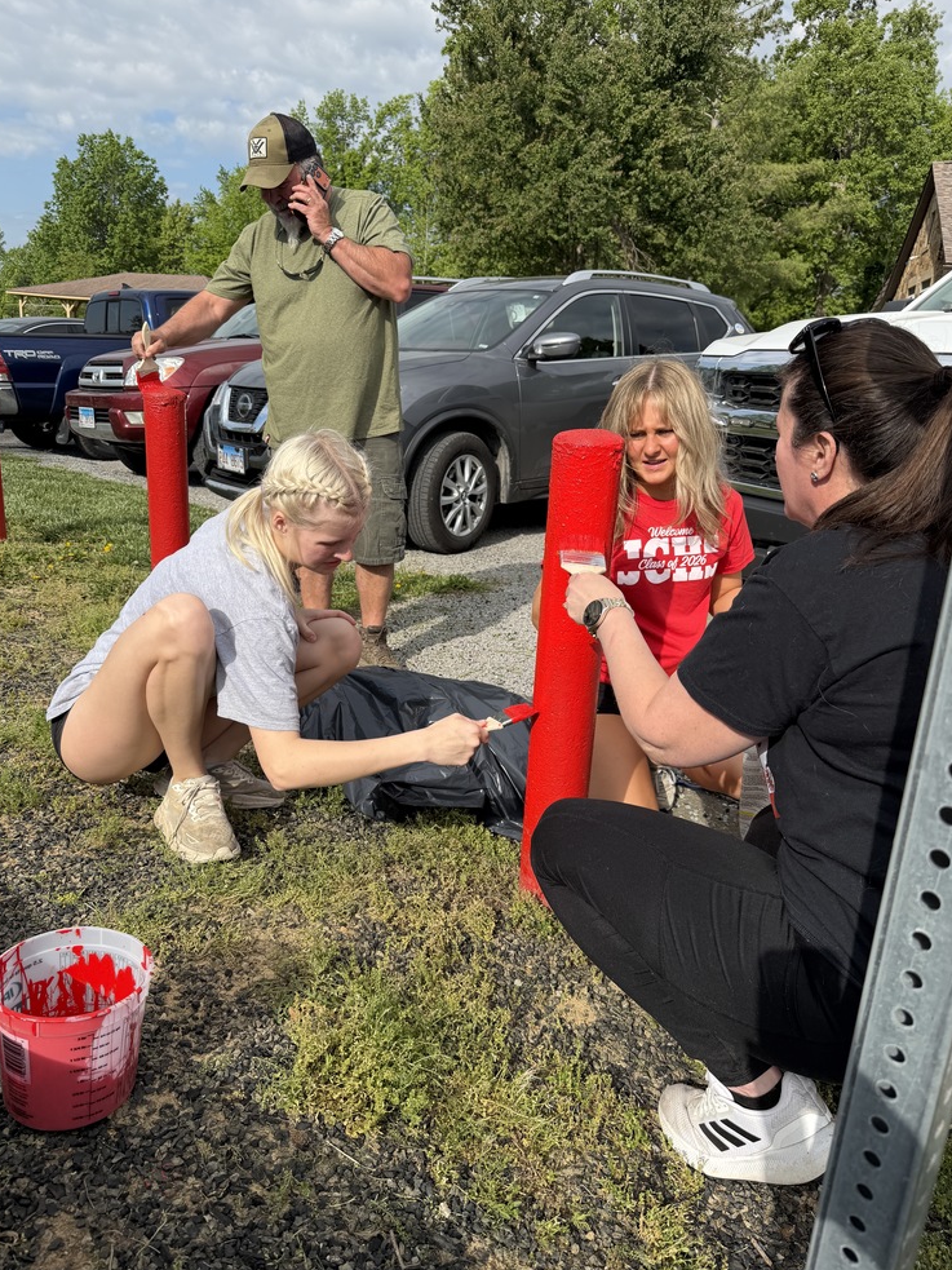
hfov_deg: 54.9
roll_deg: -3.8
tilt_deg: -17.2
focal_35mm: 25
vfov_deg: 69.4
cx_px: 479
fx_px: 917
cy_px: 654
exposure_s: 1/4405
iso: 80
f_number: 1.78
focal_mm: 6.76
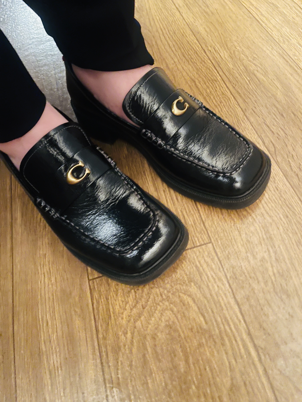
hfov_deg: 54.9
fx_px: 291
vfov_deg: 69.4
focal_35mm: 25
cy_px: 201
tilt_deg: -56.6
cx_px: 151
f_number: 1.6
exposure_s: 1/15
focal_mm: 5.1
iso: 640
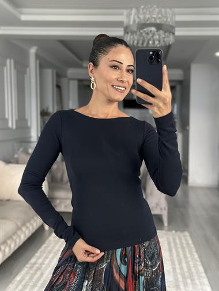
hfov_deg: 30.3
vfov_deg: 39.6
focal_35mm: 48
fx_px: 405
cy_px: 146
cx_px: 110
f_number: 1.78
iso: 320
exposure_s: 1/60
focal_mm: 6.86
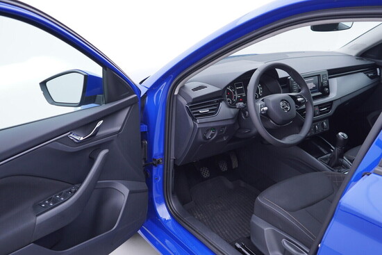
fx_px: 382
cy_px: 128
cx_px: 191
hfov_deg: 53.1
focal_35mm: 36
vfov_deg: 36.9
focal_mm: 24
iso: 125
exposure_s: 1/40
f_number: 2.8
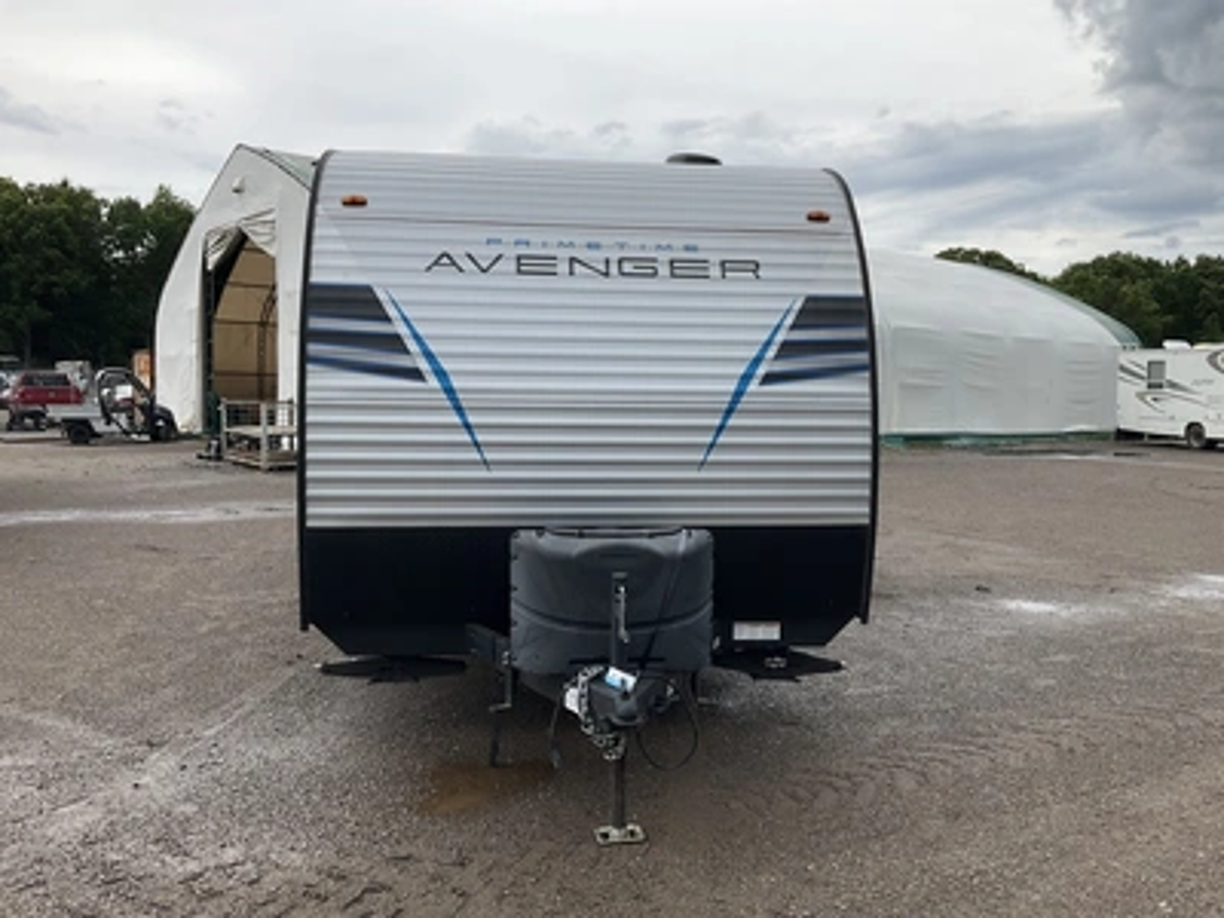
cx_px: 612
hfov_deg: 61.7
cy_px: 459
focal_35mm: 29
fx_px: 1025
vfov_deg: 48.2
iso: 25
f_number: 1.8
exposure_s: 1/1098
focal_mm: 3
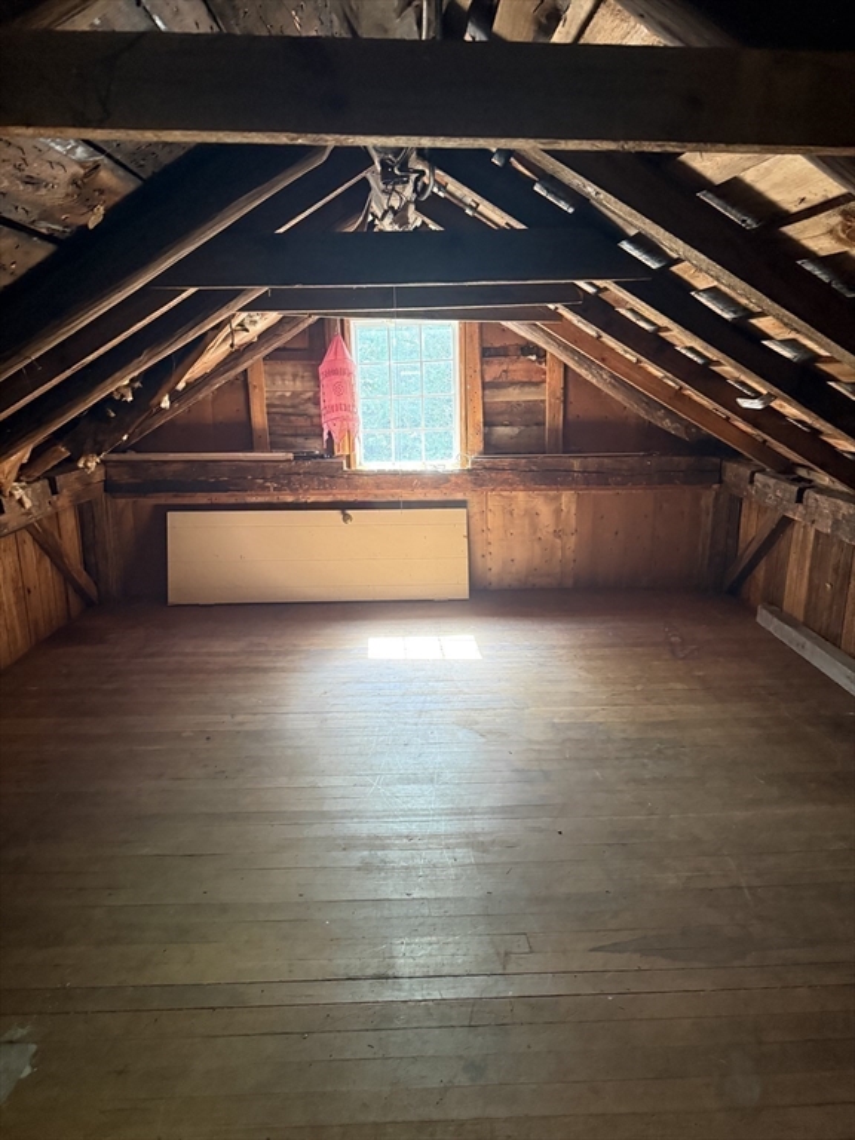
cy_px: 570
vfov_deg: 71.6
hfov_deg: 56.8
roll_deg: +0.6
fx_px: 790
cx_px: 428
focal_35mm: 24
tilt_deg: -13.3
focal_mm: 6.76
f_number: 1.78
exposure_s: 1/60
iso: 640
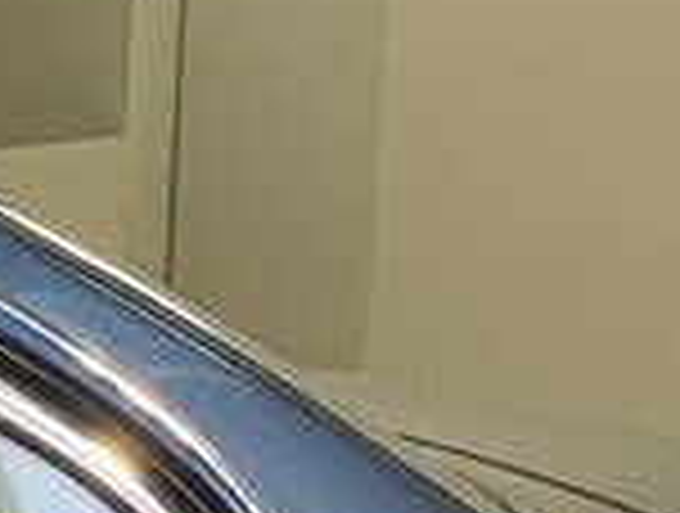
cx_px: -1792
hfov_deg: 4.5
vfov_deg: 3.6
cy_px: 1166
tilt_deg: -15.4
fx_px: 8113
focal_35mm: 412
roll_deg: +0.3
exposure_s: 1/50
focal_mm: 6
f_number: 2.4
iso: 100
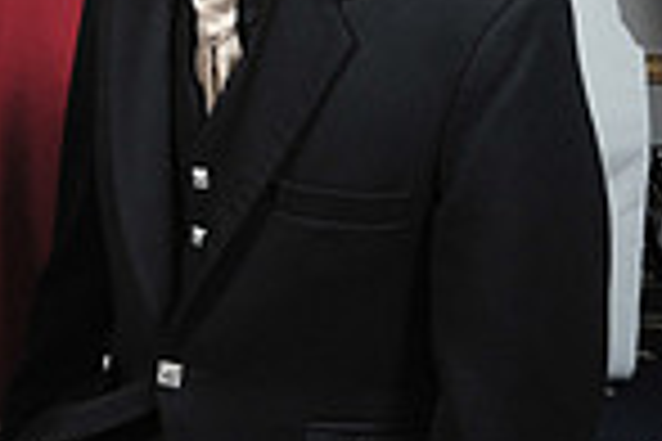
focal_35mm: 138
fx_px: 2537
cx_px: -338
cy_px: -392
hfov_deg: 13.9
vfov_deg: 9.4
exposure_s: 1/160
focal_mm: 35
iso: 1000
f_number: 7.1
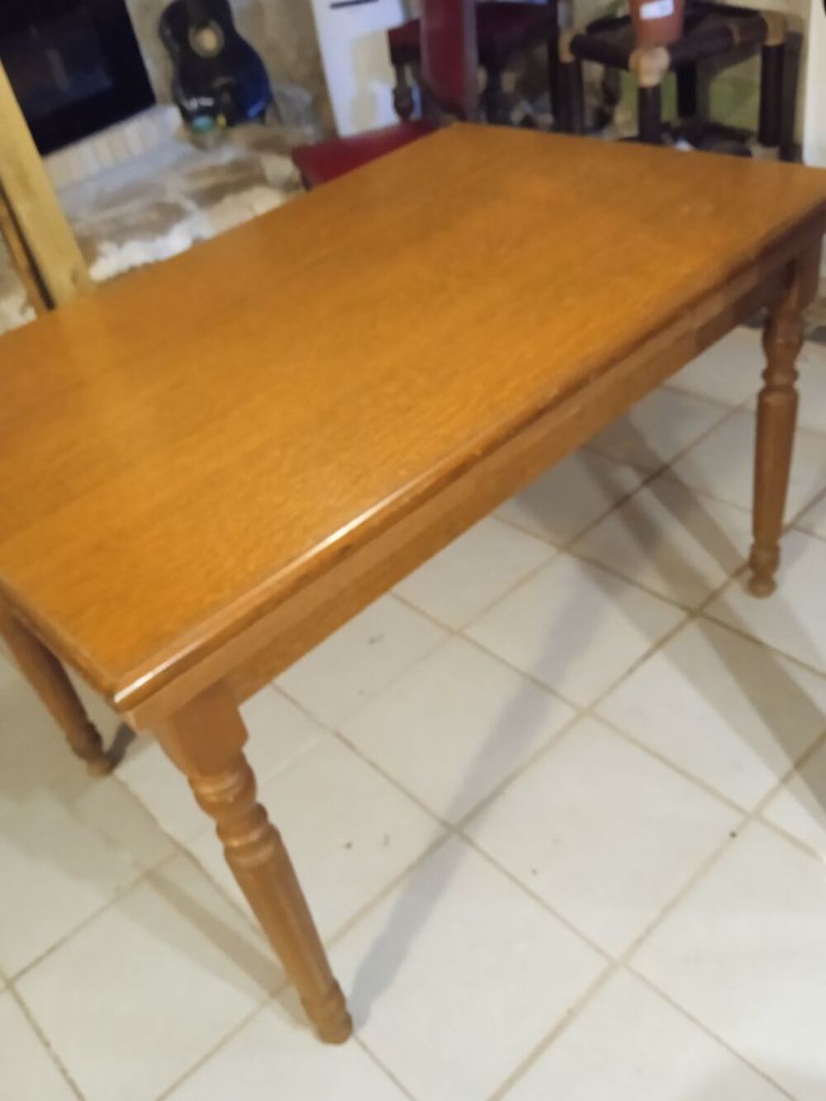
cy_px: 550
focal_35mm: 28
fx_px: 891
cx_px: 413
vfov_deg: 63.4
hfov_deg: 49.8
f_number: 2.2
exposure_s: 1/12.5
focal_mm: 3.43
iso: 2523
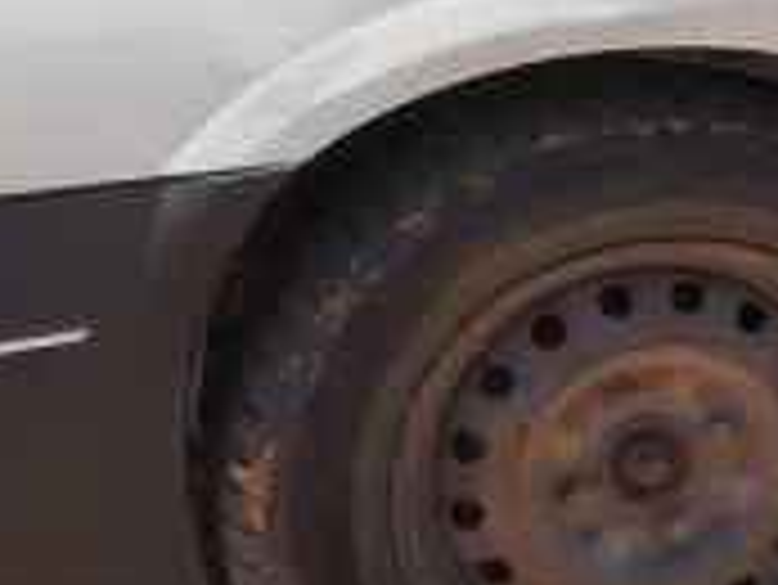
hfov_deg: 12.2
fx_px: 3194
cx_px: 1610
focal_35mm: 142
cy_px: 171
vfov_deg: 10.4
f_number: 1.75
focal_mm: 5.25
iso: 100
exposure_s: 1/1172
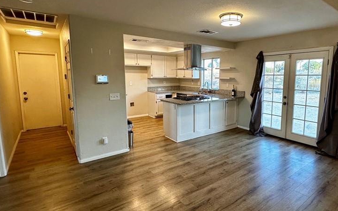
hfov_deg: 81.5
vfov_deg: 57.2
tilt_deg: -6.9
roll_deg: -0.4
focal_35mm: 21
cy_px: 99
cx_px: 199
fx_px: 193
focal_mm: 2.22
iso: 200
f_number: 2.2
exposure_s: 1/120
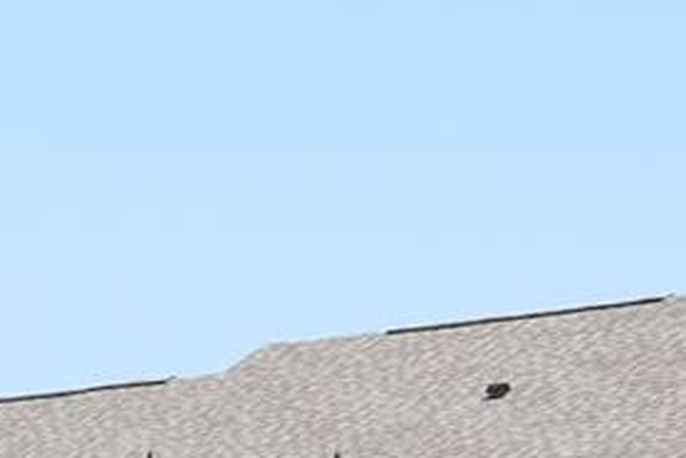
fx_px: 7473
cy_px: 732
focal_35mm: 392
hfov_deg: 5.2
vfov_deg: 3.5
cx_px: 22
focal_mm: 35
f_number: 4
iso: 200
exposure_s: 1/900
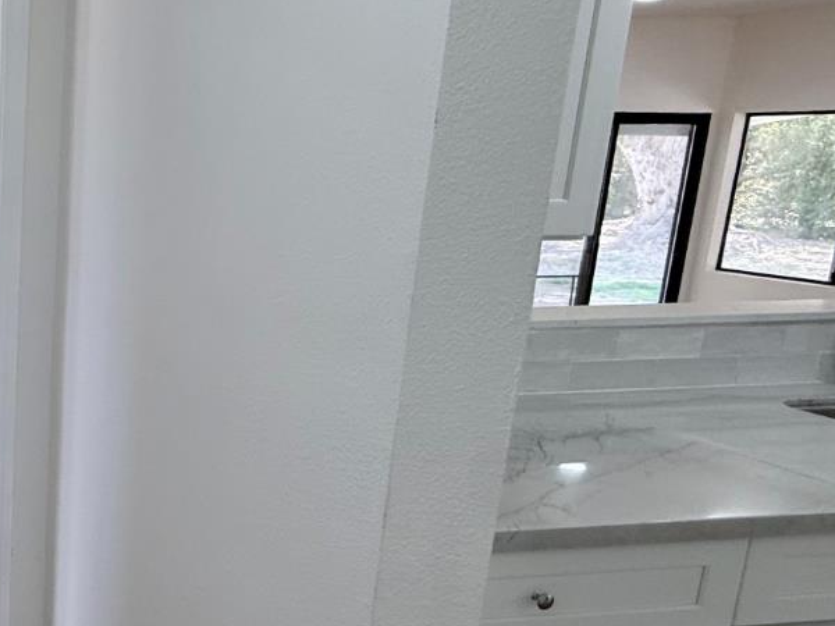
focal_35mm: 35
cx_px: -114
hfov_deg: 40.6
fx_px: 844
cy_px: 310
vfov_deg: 40.7
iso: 100
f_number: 2.2
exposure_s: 1/120
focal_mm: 2.22
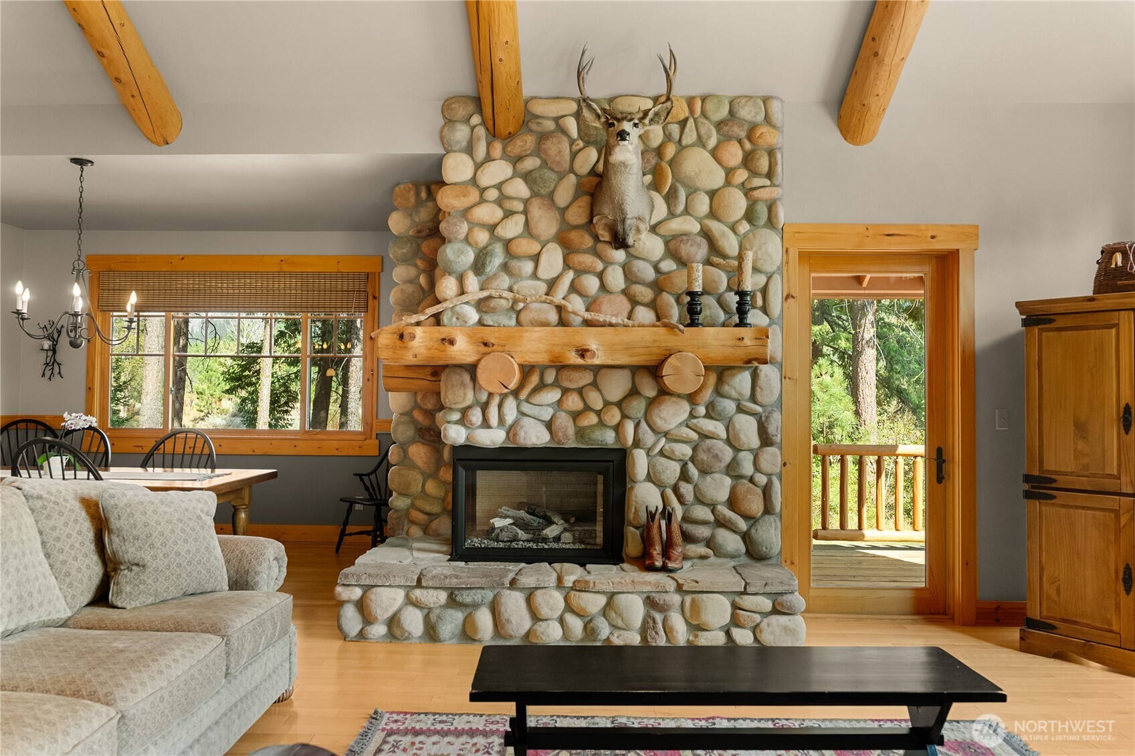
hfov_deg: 73.7
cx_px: 568
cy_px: 378
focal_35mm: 24
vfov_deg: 53.1
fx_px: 757
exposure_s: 1/15
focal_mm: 24
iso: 400
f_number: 4.5
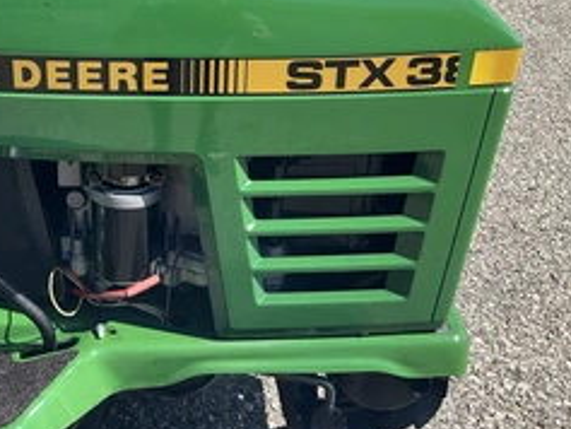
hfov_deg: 37.8
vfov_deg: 29.4
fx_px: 809
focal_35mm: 49
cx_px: 137
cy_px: 130
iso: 25
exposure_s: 1/1221
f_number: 1.8
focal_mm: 3
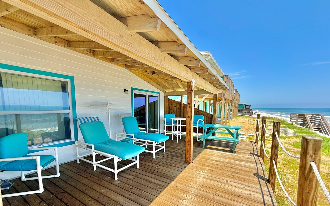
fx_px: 135
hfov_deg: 101.5
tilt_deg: -6.0
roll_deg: +0.0
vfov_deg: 74.1
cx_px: 165
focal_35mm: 15
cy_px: 122
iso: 50
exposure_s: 1/751
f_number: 2.2
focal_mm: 2.22
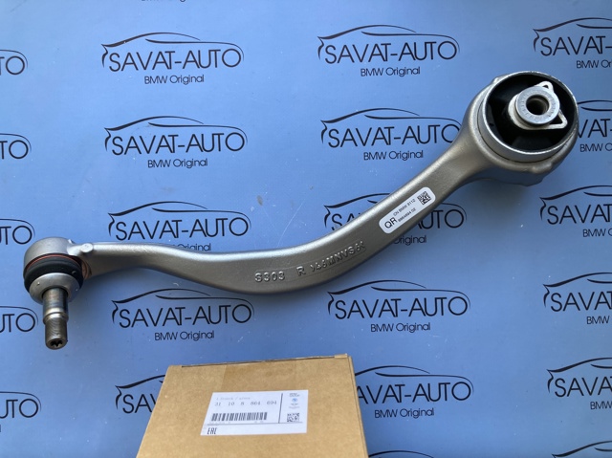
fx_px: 495
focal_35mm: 28
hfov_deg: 63.5
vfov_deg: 49.7
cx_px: 306
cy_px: 229
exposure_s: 1/121
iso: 40
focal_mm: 3.99
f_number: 1.8
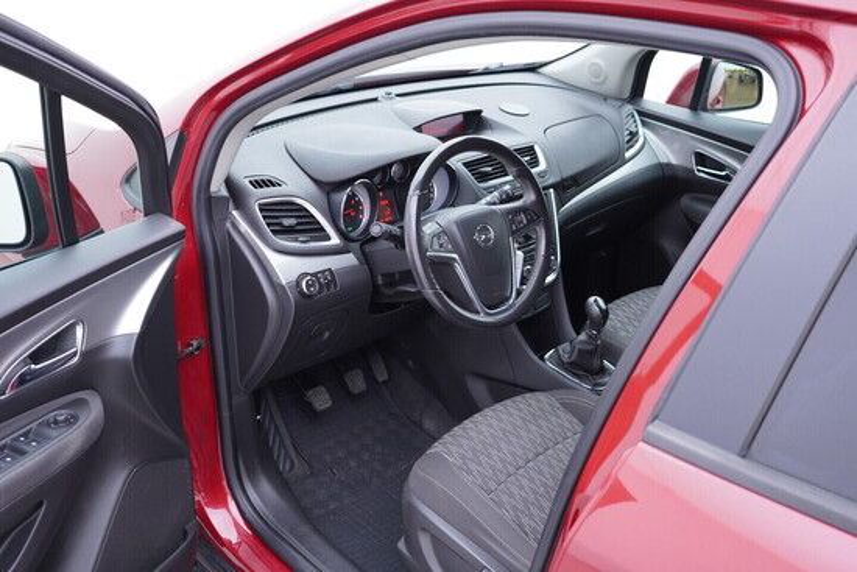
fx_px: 857
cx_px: 428
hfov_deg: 53.1
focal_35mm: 36
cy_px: 286
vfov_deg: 36.9
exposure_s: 1/40
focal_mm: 24
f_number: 2.8
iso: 250
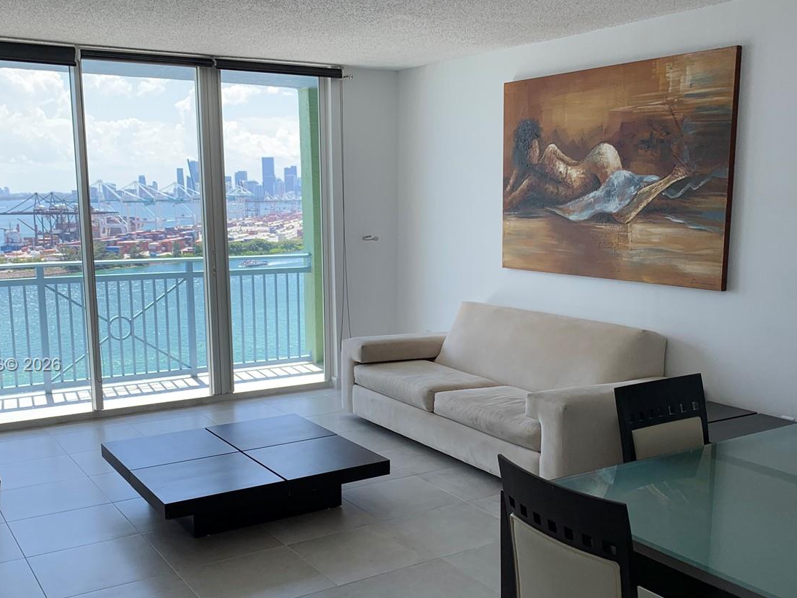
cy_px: 366
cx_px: 416
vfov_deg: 37.5
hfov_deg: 49.0
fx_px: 875
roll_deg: +0.5
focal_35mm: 38
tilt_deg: -11.1
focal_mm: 4.25
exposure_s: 1/389
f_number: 1.8
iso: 25
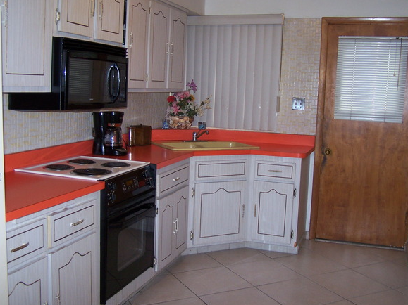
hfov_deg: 44.8
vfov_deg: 34.3
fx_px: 495
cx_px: 212
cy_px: 144
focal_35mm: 42
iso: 140
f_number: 2.8
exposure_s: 1/60
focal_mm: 6.3
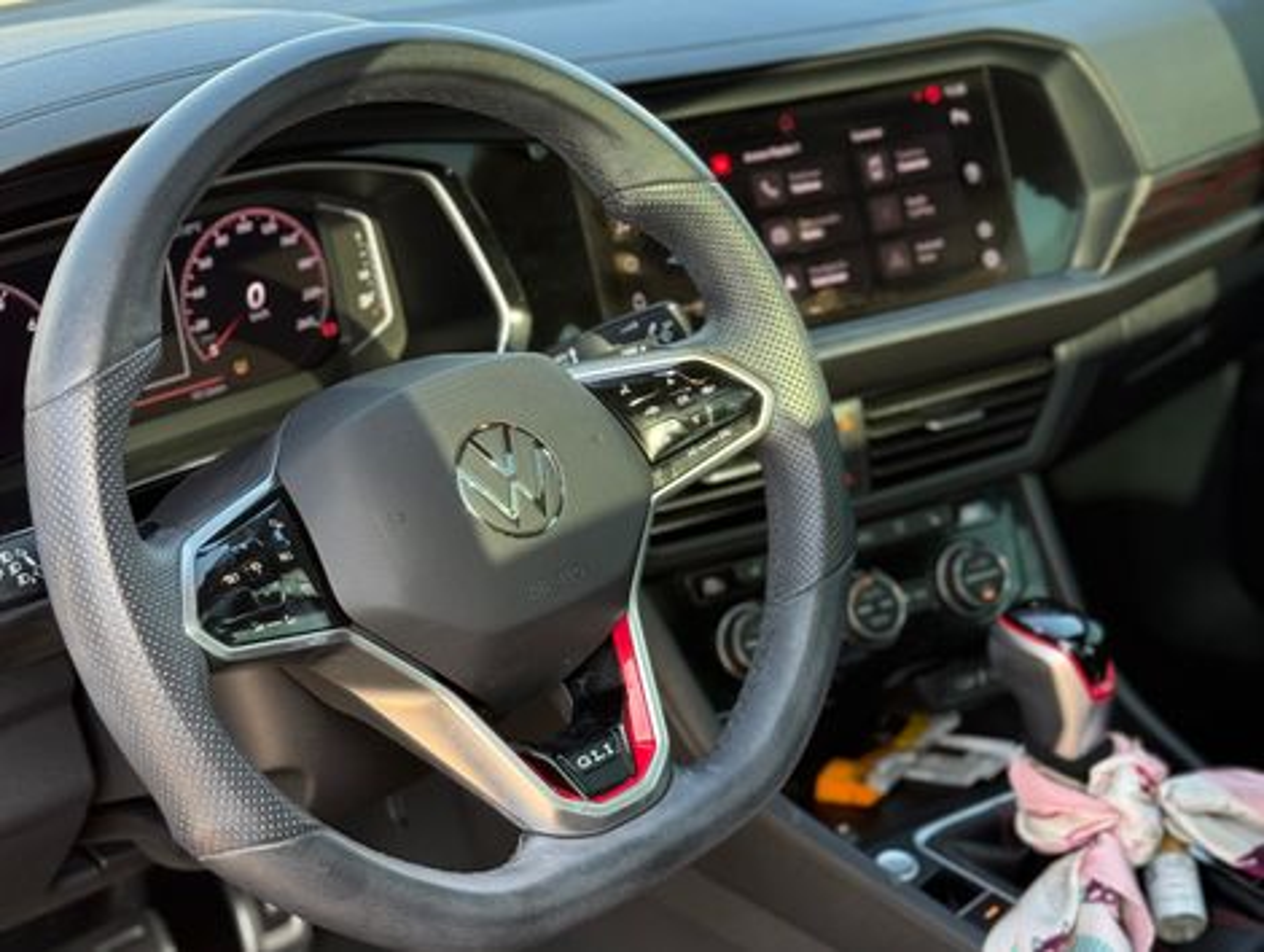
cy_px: 476
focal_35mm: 48
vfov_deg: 30.3
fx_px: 1755
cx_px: 632
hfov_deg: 39.6
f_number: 1.78
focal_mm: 6.76
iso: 125
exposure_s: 1/227
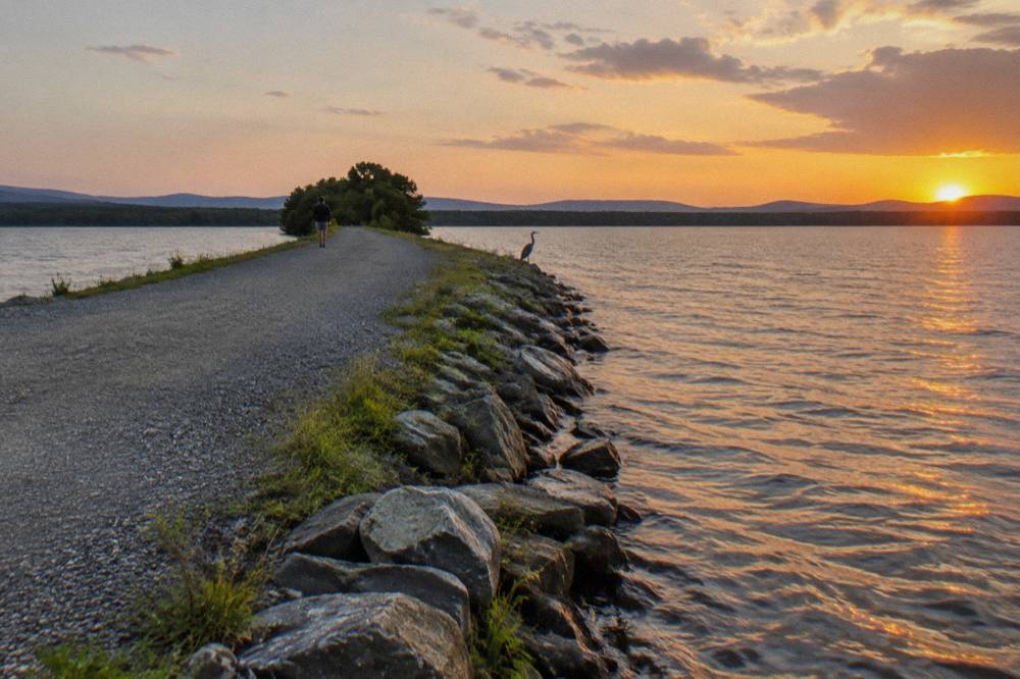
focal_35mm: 37
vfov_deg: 35.9
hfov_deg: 51.9
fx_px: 1048
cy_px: 340
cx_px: 510
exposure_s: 1/800
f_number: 5.6
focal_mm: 37
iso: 500
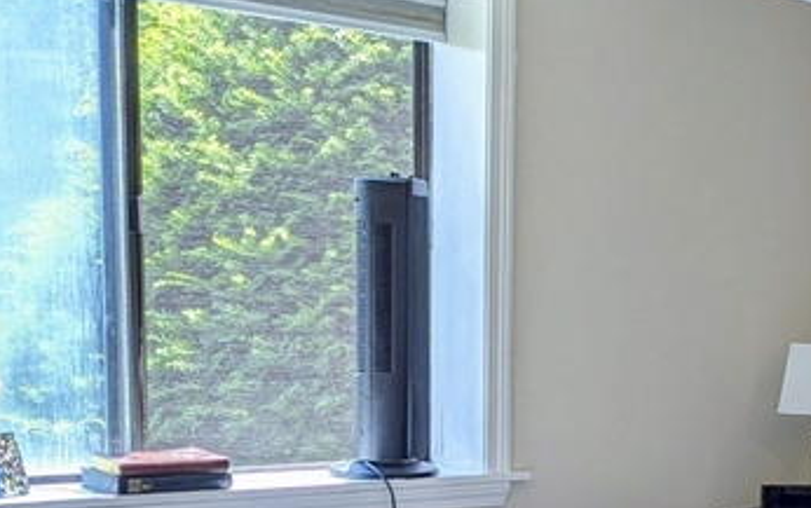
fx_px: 1659
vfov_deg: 17.0
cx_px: 1113
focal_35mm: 75
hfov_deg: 23.5
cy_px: 534
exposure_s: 1/120
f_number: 1.85
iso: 29
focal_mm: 6.81
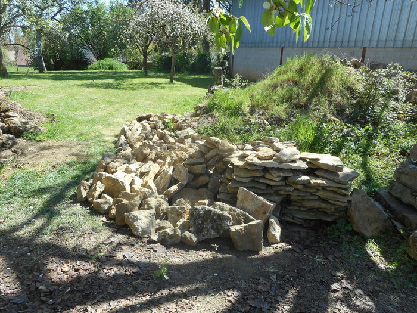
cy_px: 156
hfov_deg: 69.4
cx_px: 208
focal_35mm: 25
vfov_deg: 54.9
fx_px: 301
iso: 80
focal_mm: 4.5
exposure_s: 1/250
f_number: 3.7
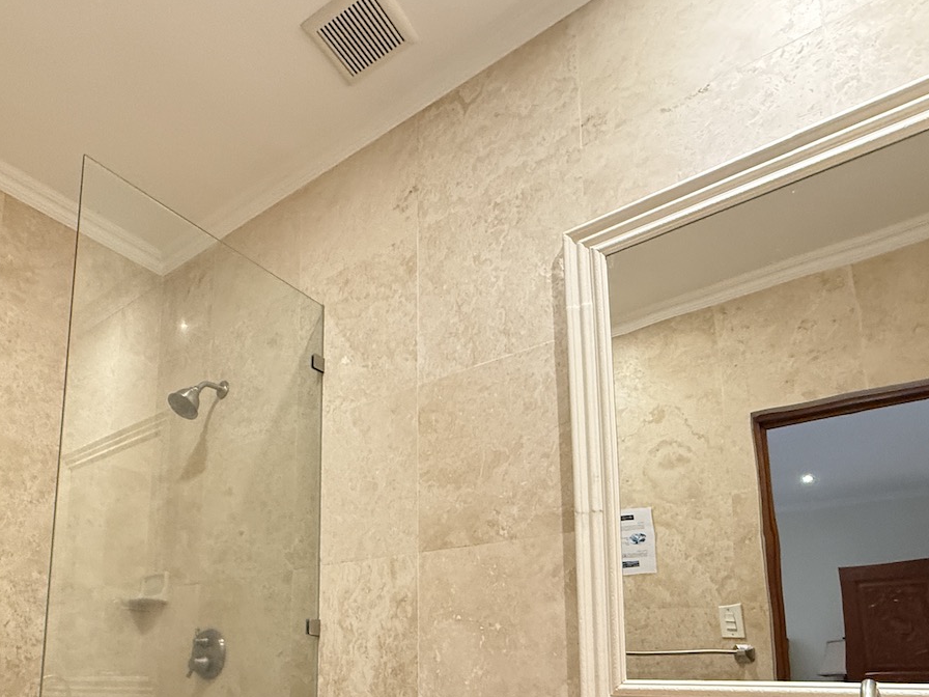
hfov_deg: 68.1
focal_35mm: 25
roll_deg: -0.7
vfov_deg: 50.8
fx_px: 671
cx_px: 339
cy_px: 577
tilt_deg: +8.8
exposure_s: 1/60
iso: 500
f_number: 2.2
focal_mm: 2.22
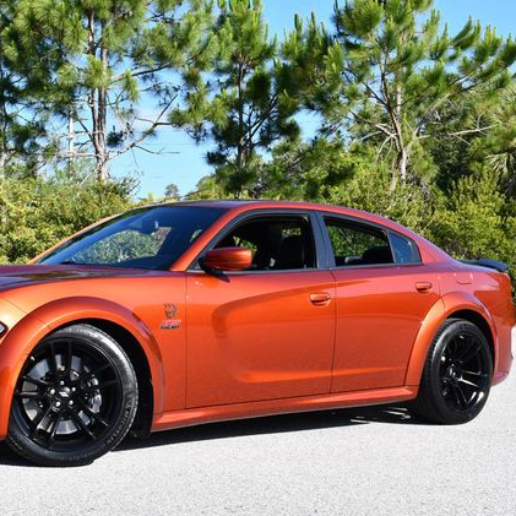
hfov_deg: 27.5
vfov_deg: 27.7
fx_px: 1046
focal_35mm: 62
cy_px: 257
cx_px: 163
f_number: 8
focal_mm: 24
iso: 180
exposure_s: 1/250
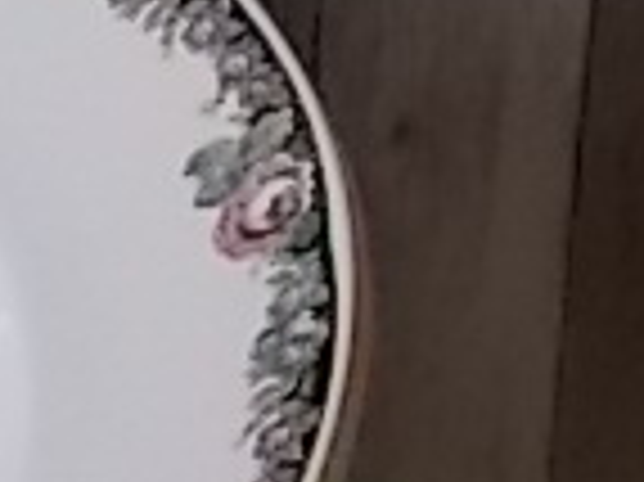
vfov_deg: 7.5
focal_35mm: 197
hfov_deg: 9.3
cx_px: -743
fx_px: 3662
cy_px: 514
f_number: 4.2
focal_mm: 7.9
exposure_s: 1/125
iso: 500
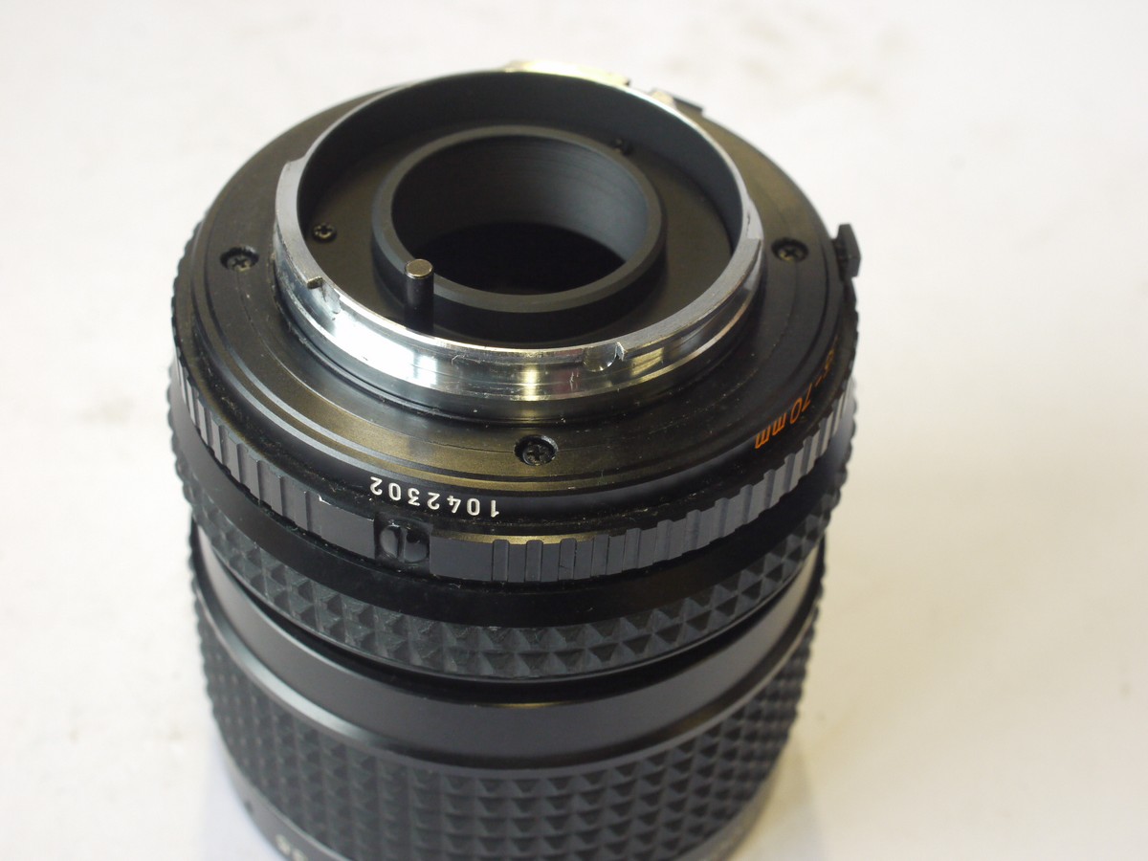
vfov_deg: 24.4
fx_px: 1990
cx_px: 574
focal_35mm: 60
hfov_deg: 32.2
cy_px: 430
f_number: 9
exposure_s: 1/40
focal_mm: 30
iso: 800
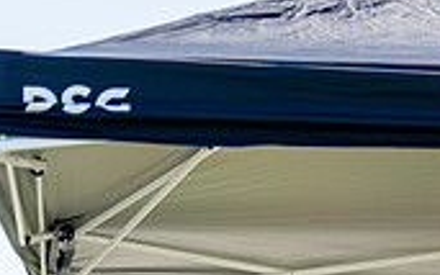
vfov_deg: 4.7
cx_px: 630
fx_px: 3323
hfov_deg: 7.5
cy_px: 494
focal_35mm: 277
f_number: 2.8
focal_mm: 70
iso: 250
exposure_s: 1/1600
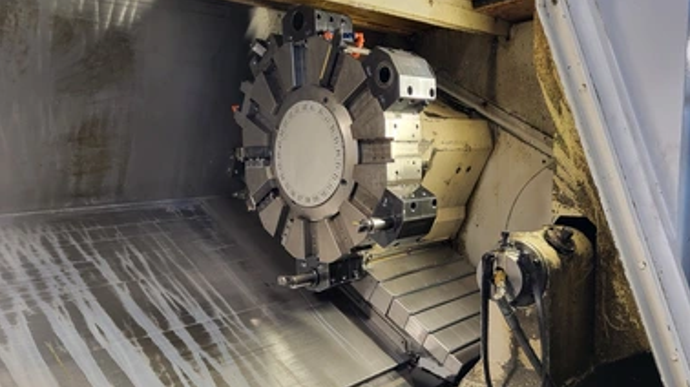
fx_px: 548
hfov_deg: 64.3
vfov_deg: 38.3
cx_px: 363
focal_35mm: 30
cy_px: 268
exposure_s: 1/40
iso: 250
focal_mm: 5.4
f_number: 1.8
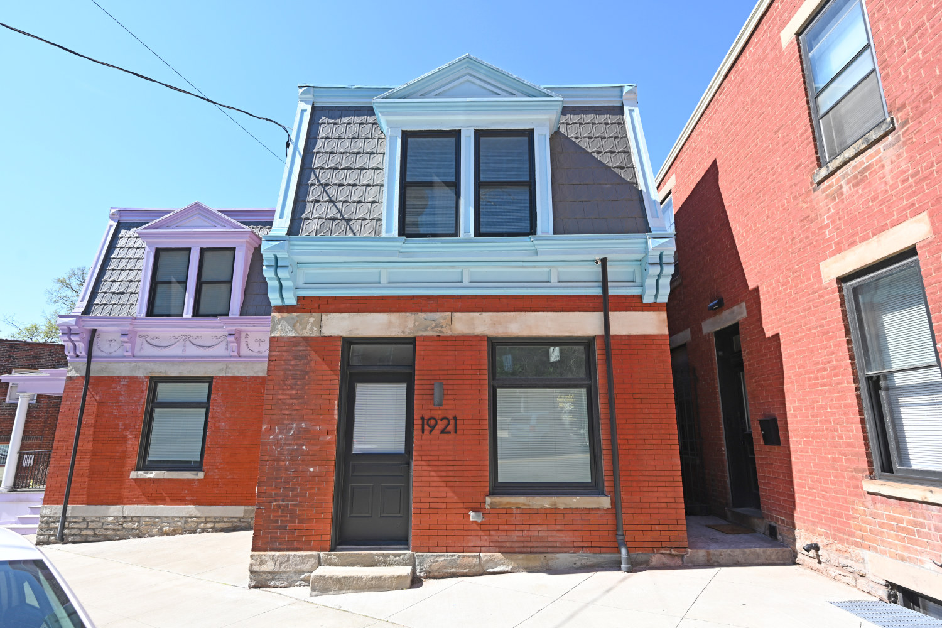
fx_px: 497
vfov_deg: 64.6
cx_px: 471
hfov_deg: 86.9
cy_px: 314
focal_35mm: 19
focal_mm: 19
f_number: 5.6
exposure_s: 1/250
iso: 100
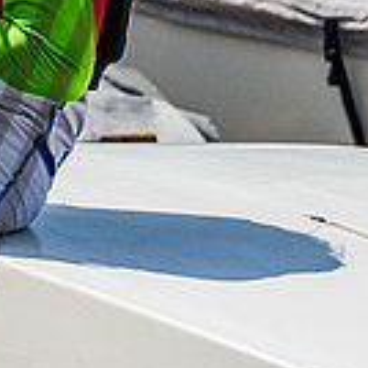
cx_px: -186
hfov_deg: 2.5
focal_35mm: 700
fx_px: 8419
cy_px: -63
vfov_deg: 2.5
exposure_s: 1/5000
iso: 1000
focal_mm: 160
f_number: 7.6
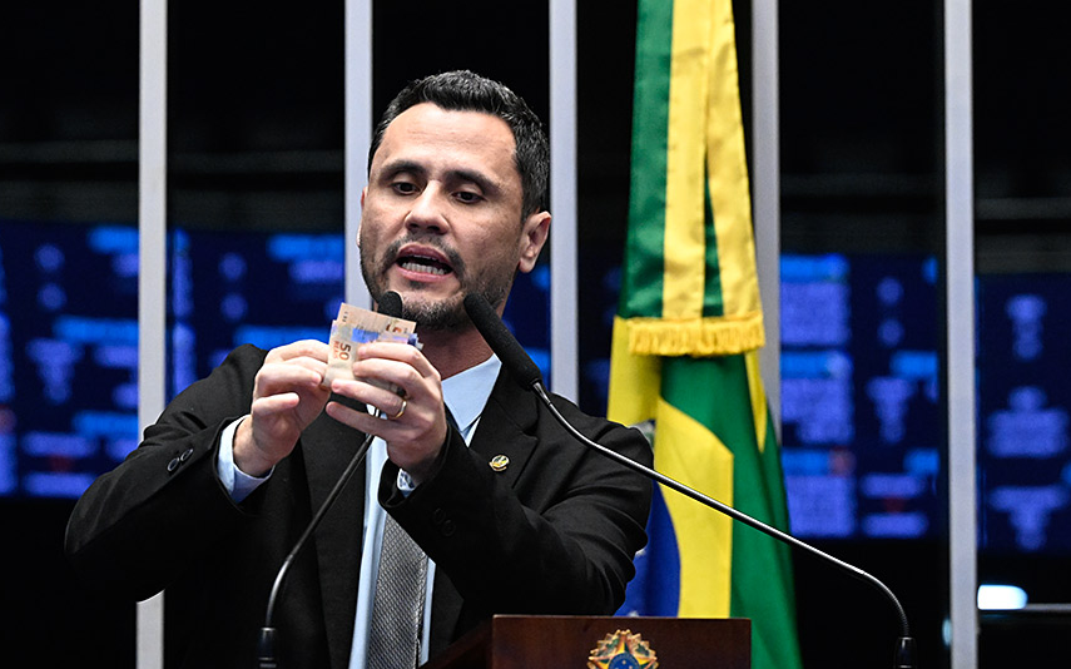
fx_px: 5136
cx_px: 534
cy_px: 316
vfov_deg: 7.5
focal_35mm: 176
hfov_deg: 11.9
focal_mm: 115
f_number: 4
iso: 6400
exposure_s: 1/160
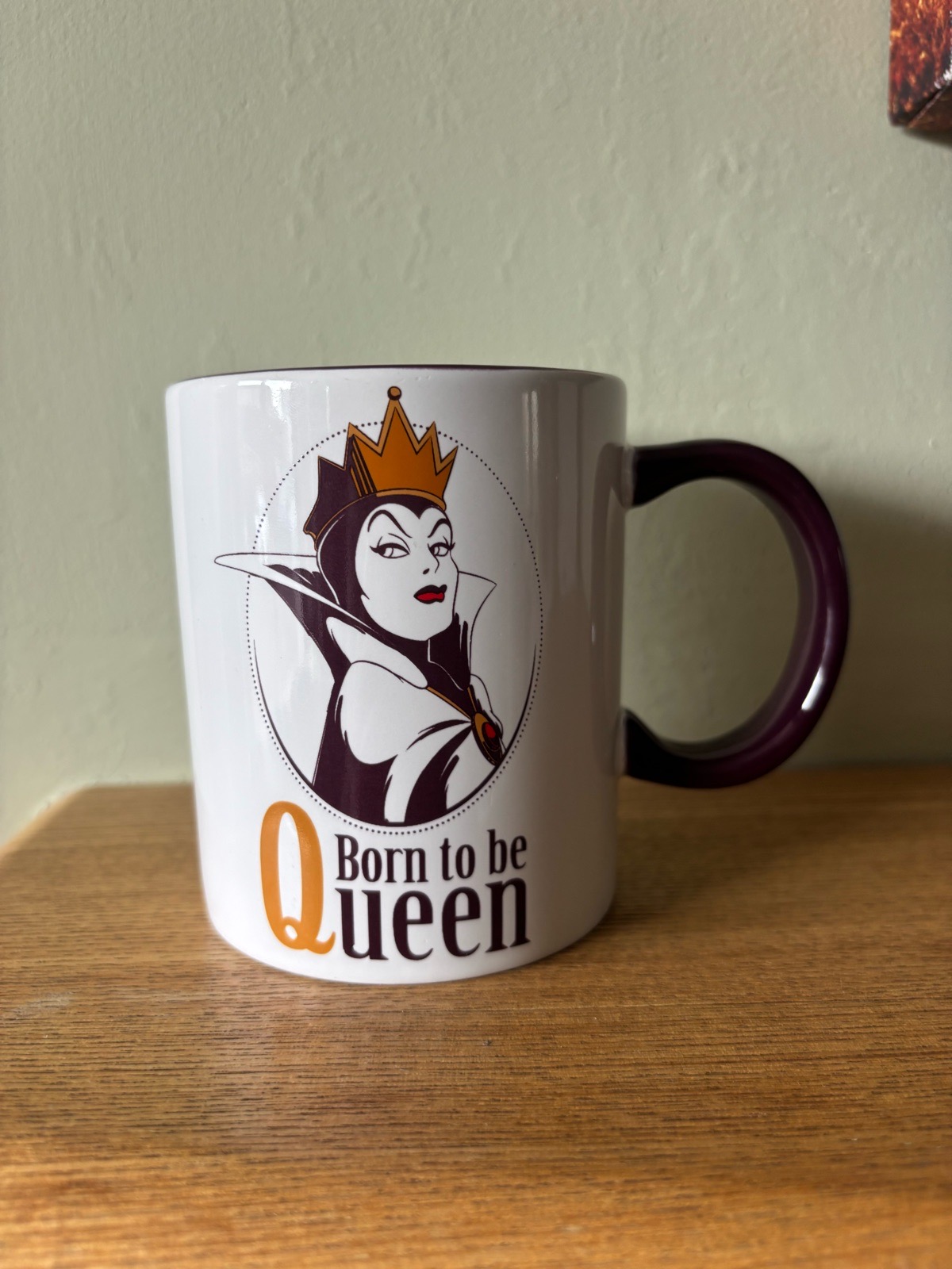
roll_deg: +1.0
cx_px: 476
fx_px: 953
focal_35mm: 26
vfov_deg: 67.3
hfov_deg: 53.1
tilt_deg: -10.8
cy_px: 634
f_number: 1.6
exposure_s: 1/121
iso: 100
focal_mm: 5.96
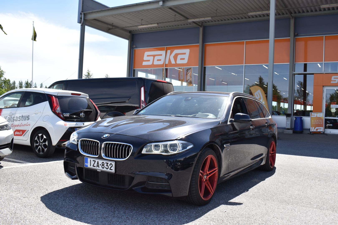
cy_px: 112
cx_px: 169
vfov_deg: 38.4
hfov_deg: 55.1
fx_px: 324
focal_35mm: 34
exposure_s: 1/500
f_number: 8
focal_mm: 23
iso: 200
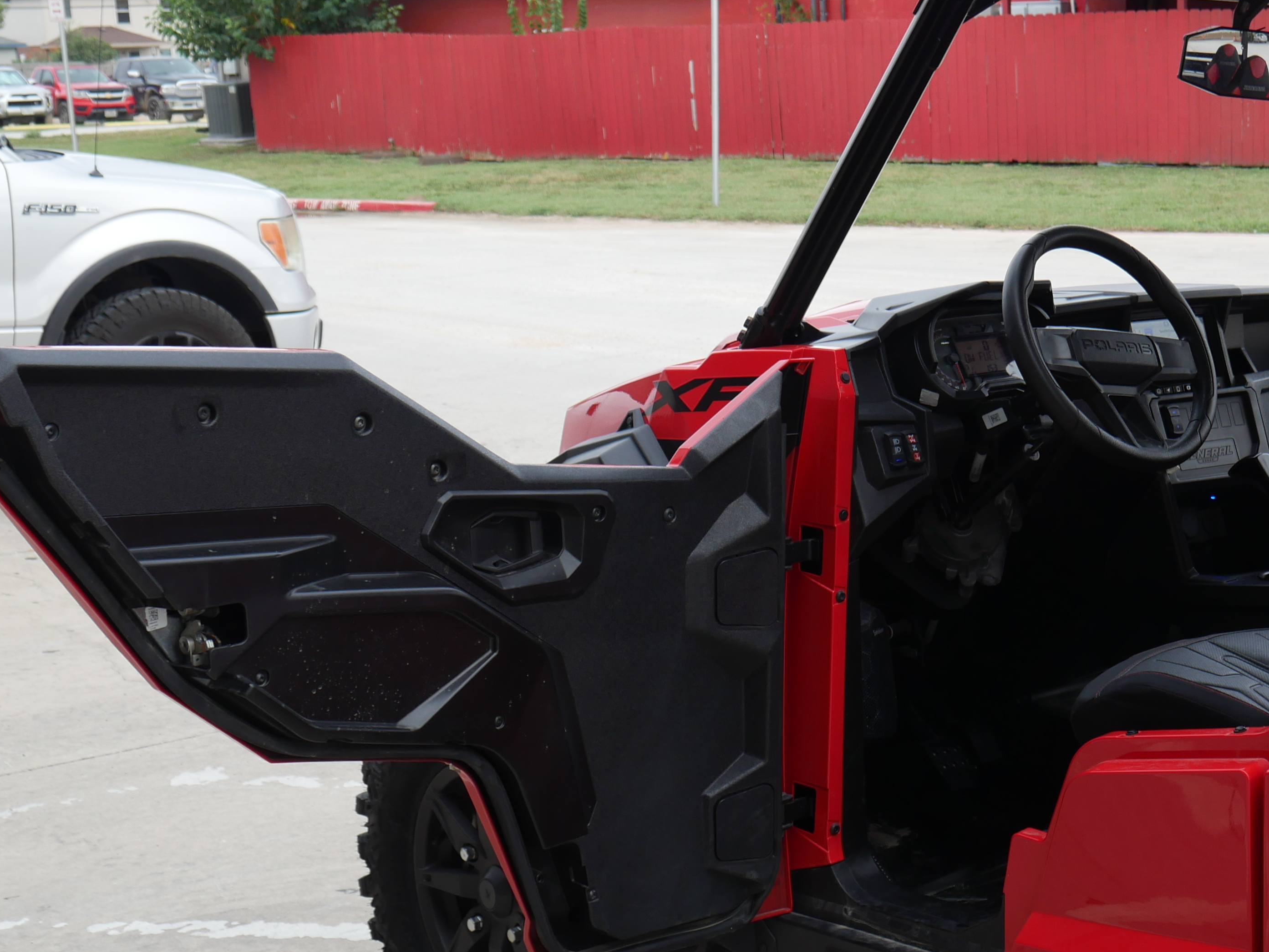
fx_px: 2054
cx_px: 954
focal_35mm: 56
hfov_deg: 33.6
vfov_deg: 26.1
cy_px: 512
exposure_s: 1/125
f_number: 4.5
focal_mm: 17
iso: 200
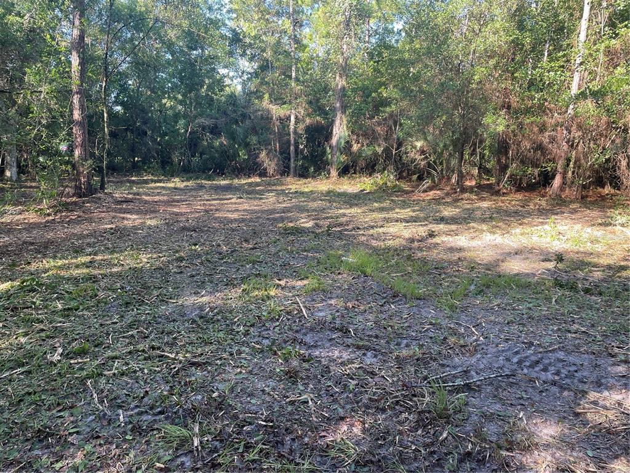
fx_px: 473
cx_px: 315
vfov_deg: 53.1
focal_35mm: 26
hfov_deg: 67.3
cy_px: 236
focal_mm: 4.2
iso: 32
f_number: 1.6
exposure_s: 1/121
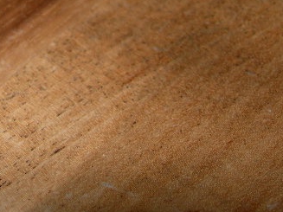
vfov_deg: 11.9
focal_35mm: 119
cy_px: -103
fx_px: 973
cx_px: -49
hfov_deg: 16.0
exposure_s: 1/60.1
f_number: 2.8
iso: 50
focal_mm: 7.8
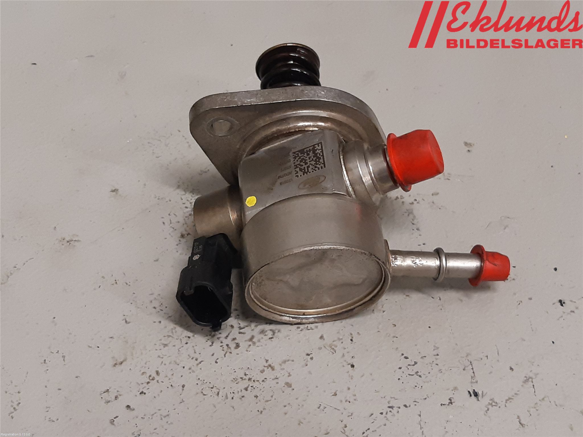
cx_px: 292
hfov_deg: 67.3
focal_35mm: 26
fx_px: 438
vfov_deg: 53.1
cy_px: 218
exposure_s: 1/50
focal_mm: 3.93
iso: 160
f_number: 1.7
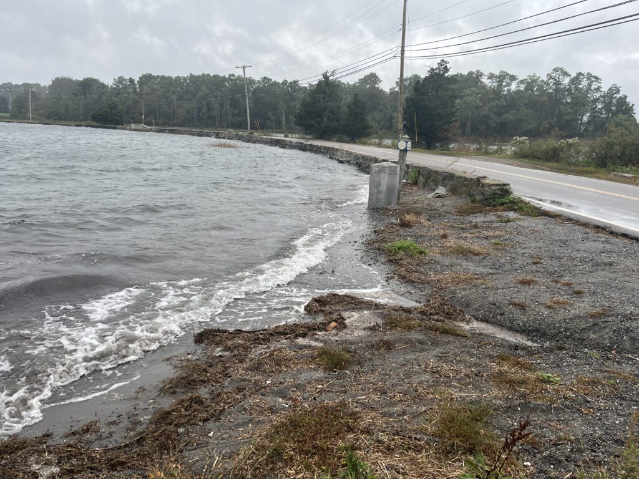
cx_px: 320
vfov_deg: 53.1
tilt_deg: -13.1
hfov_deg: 67.3
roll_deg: -3.0
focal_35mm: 26
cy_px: 240
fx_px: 480
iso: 50
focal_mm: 5.1
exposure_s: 1/705
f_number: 1.6
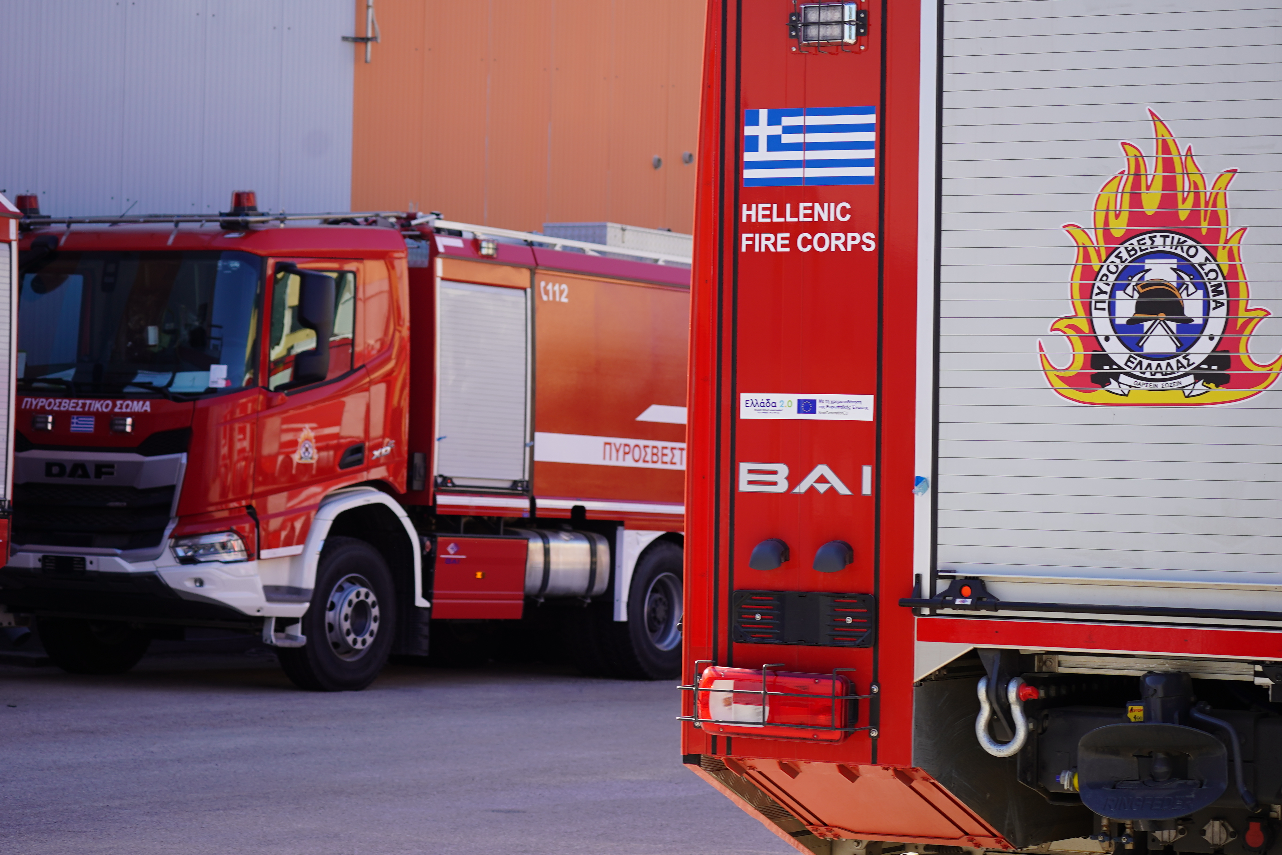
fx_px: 3739
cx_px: 641
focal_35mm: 105
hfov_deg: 19.5
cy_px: 428
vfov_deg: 13.0
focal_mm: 70
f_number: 6.3
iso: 100
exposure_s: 1/160
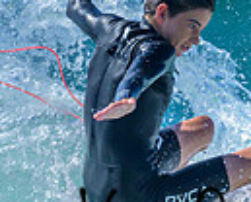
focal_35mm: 4381
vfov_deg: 0.4
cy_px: 87
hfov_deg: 0.4
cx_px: 363
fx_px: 32644
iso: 250
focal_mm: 800
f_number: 6.3
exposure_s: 1/2500
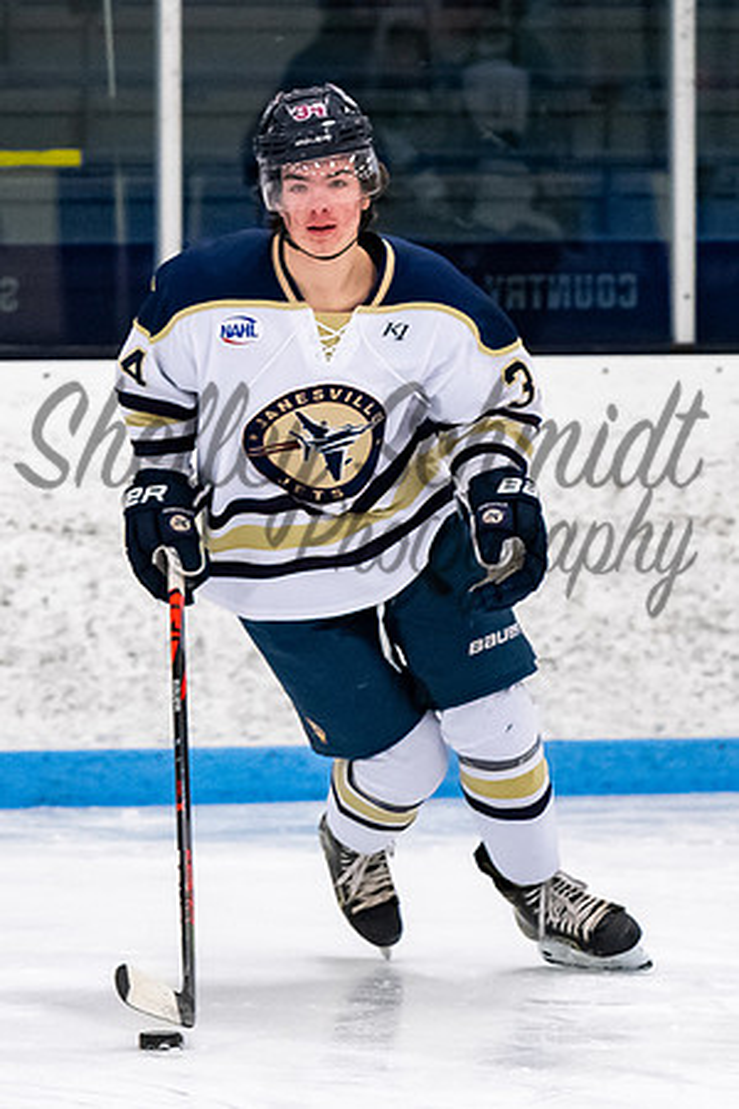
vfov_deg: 4.9
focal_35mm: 419
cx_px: 283
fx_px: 12911
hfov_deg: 3.3
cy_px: 430
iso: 2500
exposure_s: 1/800
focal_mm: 150
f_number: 3.5
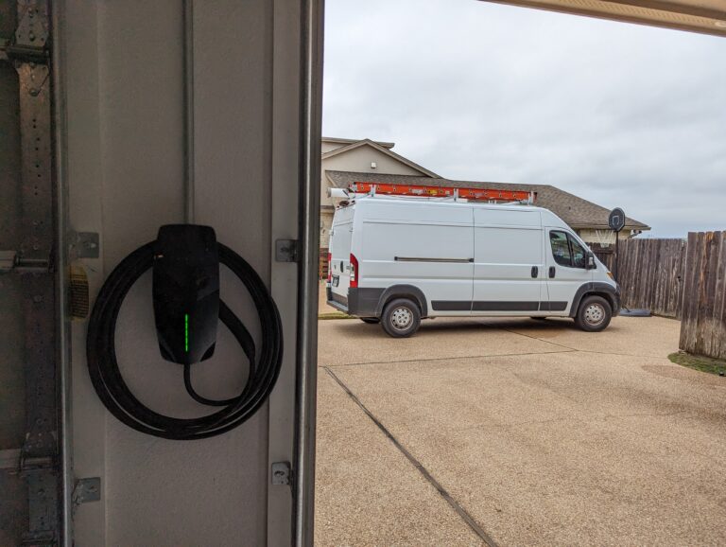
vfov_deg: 56.9
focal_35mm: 24
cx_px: 363
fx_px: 504
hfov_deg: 71.5
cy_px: 274
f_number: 1.85
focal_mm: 6.81
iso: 47
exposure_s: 1/703
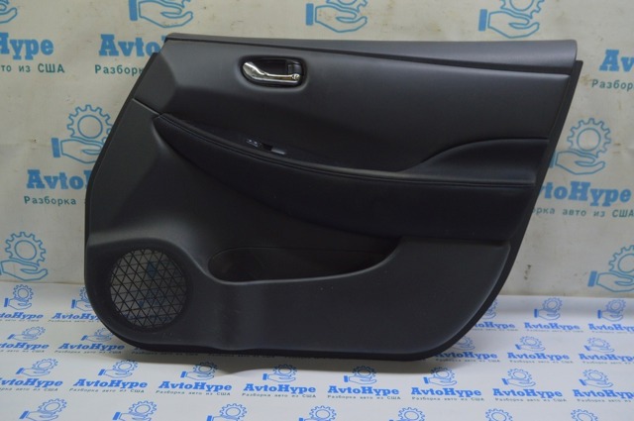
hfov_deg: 59.6
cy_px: 210
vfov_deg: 41.6
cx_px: 317
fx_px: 554
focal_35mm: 32
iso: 400
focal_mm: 21
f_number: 5.6
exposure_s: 1/30
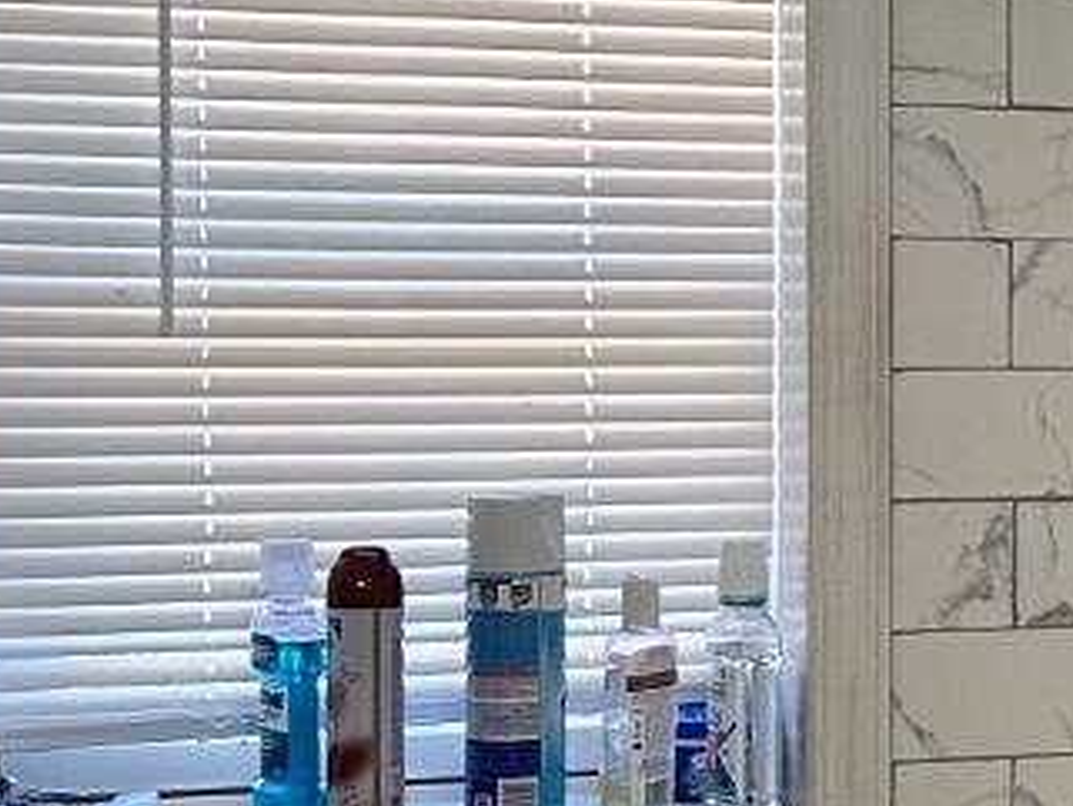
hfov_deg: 15.0
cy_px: 366
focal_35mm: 112
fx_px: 3473
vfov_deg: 13.2
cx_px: 1996
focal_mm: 6.86
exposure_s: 1/120
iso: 200
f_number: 1.78
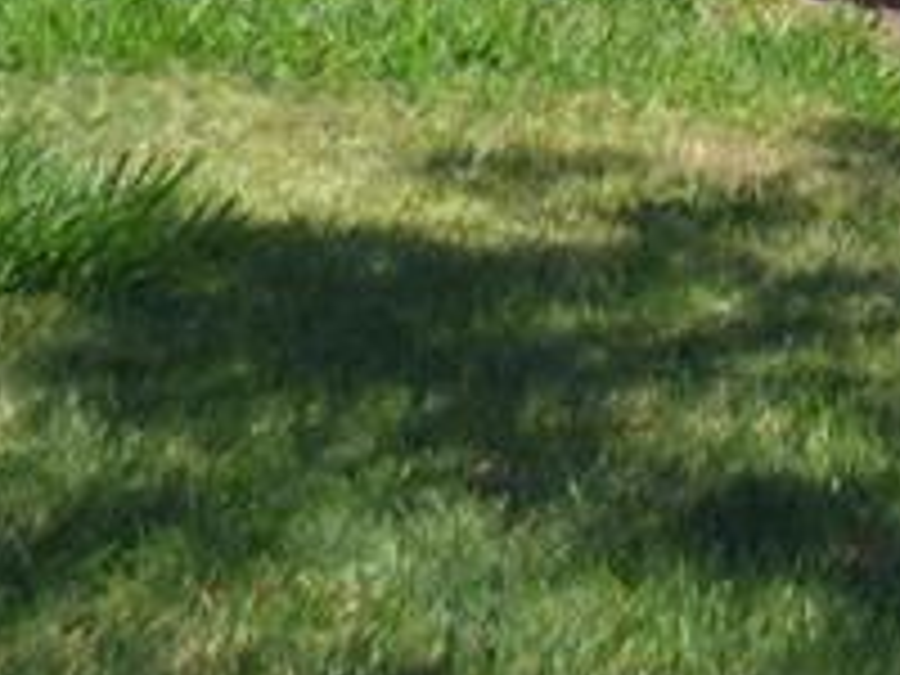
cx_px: 1539
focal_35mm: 150
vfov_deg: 8.7
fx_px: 3900
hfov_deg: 12.2
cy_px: -1138
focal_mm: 3.58
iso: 100
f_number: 2.8
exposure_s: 1/250
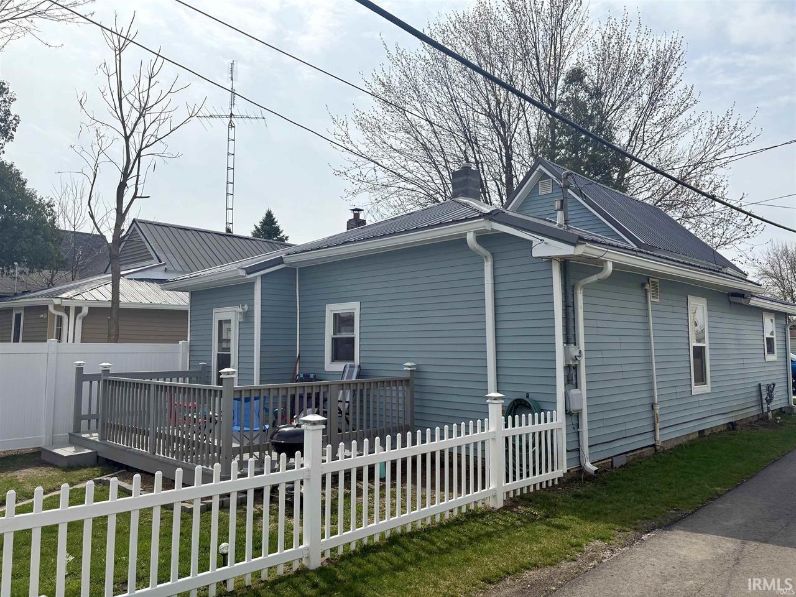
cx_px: 398
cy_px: 298
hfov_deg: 67.3
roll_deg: +0.1
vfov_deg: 53.1
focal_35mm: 26
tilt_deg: +4.6
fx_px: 598
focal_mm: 5.96
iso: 50
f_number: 1.6
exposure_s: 1/7813
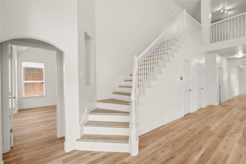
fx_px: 102
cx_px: 123
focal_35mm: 15
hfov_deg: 100.4
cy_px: 82
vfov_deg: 77.3
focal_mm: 15
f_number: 8
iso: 250
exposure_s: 1
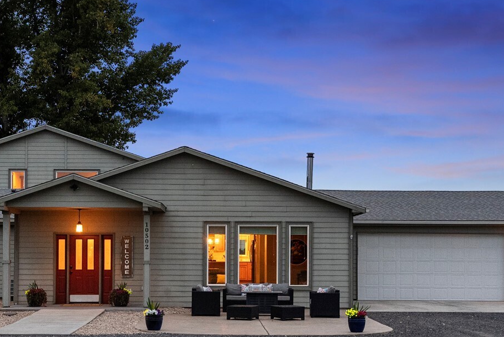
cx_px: 223
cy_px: 225
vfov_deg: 20.9
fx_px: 911
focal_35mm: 65
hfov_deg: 30.9
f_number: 6.3
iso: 1600
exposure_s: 1/60
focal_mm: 35
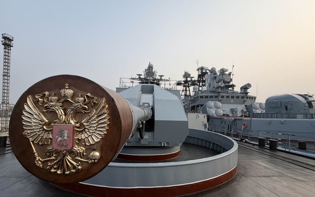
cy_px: 109
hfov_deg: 101.5
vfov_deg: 74.5
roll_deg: -0.3
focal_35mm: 15
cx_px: 159
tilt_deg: +0.6
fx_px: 129
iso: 40
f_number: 2.2
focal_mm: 2.22
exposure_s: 1/709
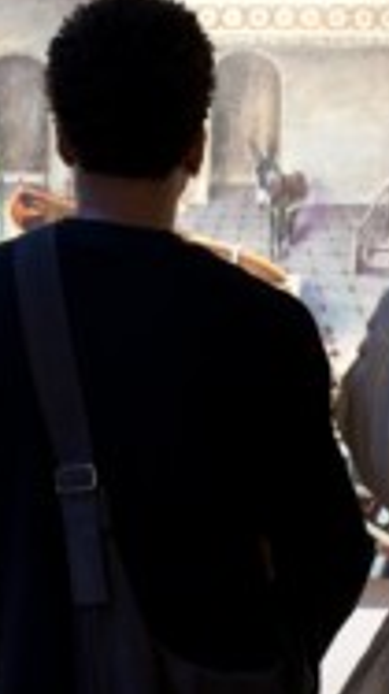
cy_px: 471
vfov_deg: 26.6
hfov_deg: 15.2
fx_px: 1455
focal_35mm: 79
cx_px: 287
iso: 800
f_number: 4
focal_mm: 23.7
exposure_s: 1/160
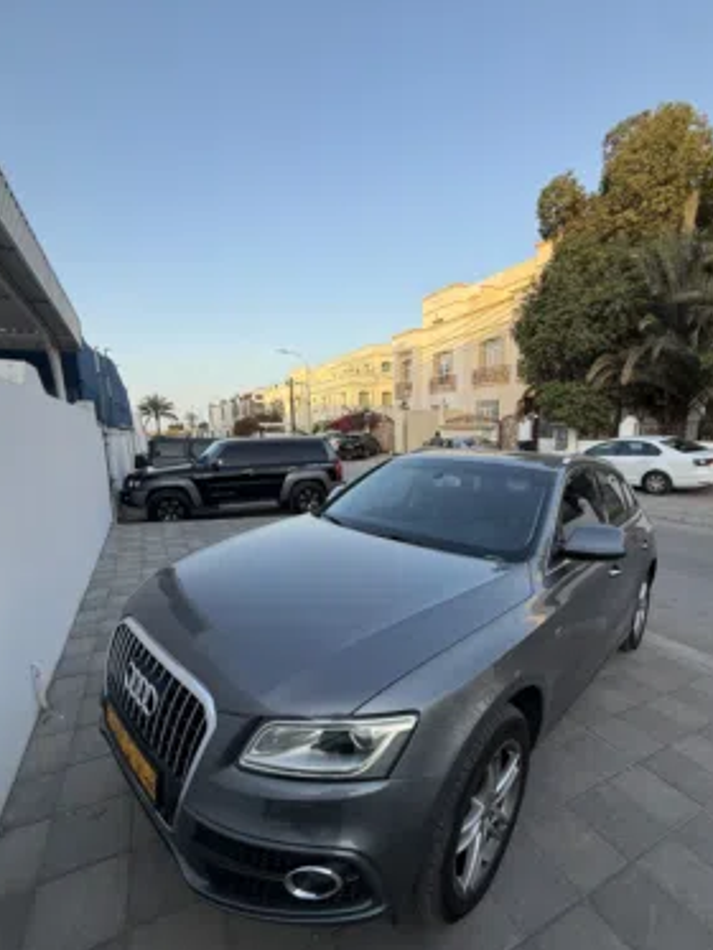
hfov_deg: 81.8
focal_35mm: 15
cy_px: 507
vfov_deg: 98.0
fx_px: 412
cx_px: 356
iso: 50
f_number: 2.2
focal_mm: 2.22
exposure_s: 1/433
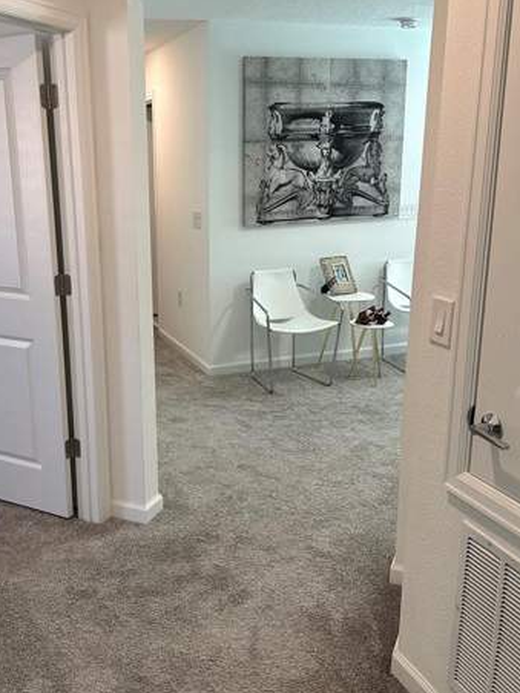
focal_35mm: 34
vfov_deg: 54.0
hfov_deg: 41.4
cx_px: 189
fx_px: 681
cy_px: 337
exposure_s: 1/120
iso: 125
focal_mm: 6.86
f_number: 1.78
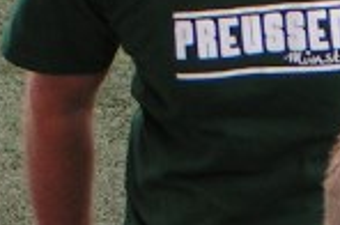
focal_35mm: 485
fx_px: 4571
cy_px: 620
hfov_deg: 4.2
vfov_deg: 2.8
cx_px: 480
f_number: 4
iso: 50
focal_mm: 13.2
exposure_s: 1/160
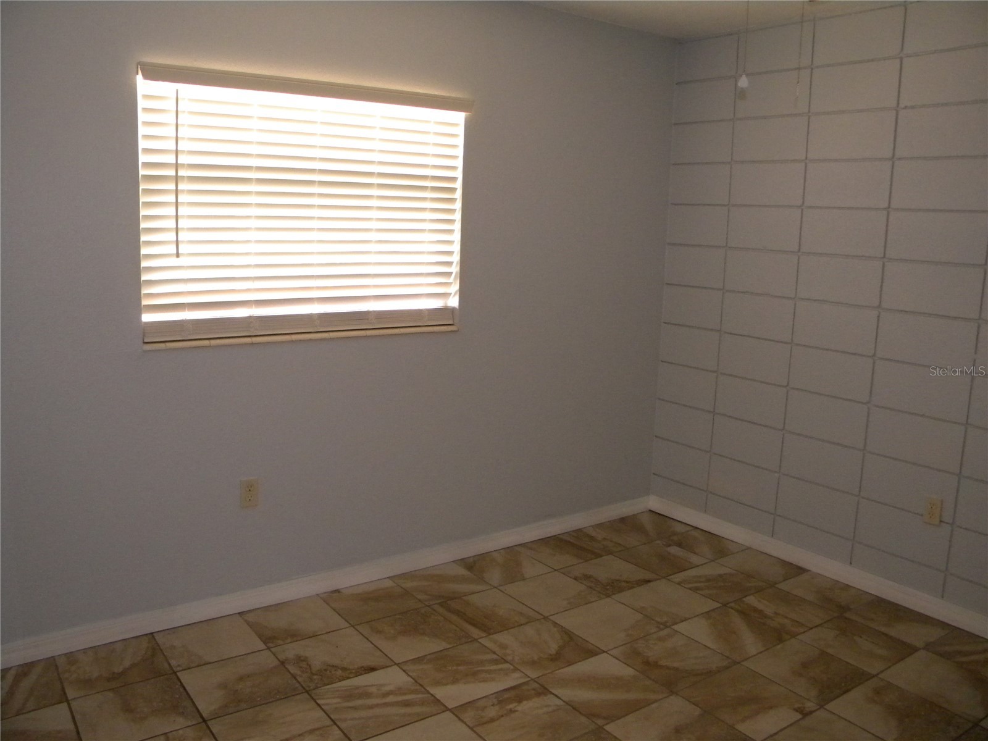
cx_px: 494
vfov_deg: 49.7
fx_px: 799
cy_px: 370
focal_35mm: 28
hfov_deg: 63.4
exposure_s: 1/64.8
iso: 400
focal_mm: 5
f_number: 3.5
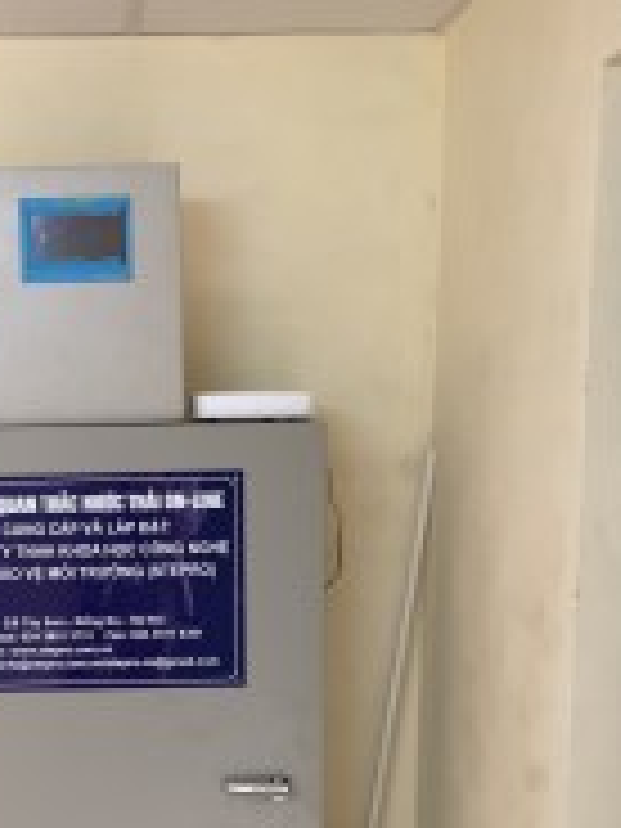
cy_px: 648
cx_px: 104
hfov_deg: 22.9
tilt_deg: -7.2
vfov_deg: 30.1
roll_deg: +1.0
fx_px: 1507
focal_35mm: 63
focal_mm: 4.15
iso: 80
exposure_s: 1/33
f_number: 2.2
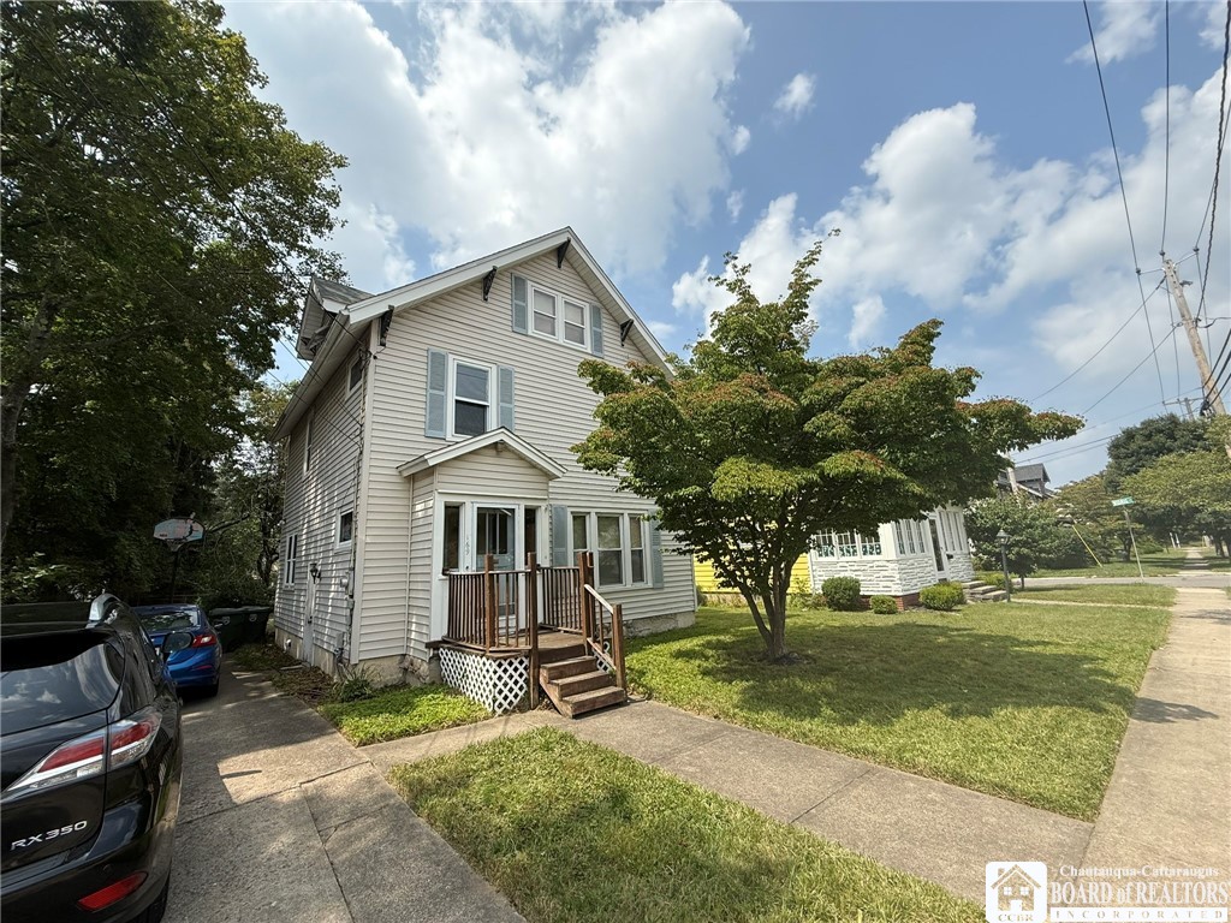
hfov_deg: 102.1
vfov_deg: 85.7
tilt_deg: +11.5
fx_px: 498
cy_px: 462
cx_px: 616
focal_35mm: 14
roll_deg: +2.9
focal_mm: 2.22
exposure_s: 1/1285
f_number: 2.2
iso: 50
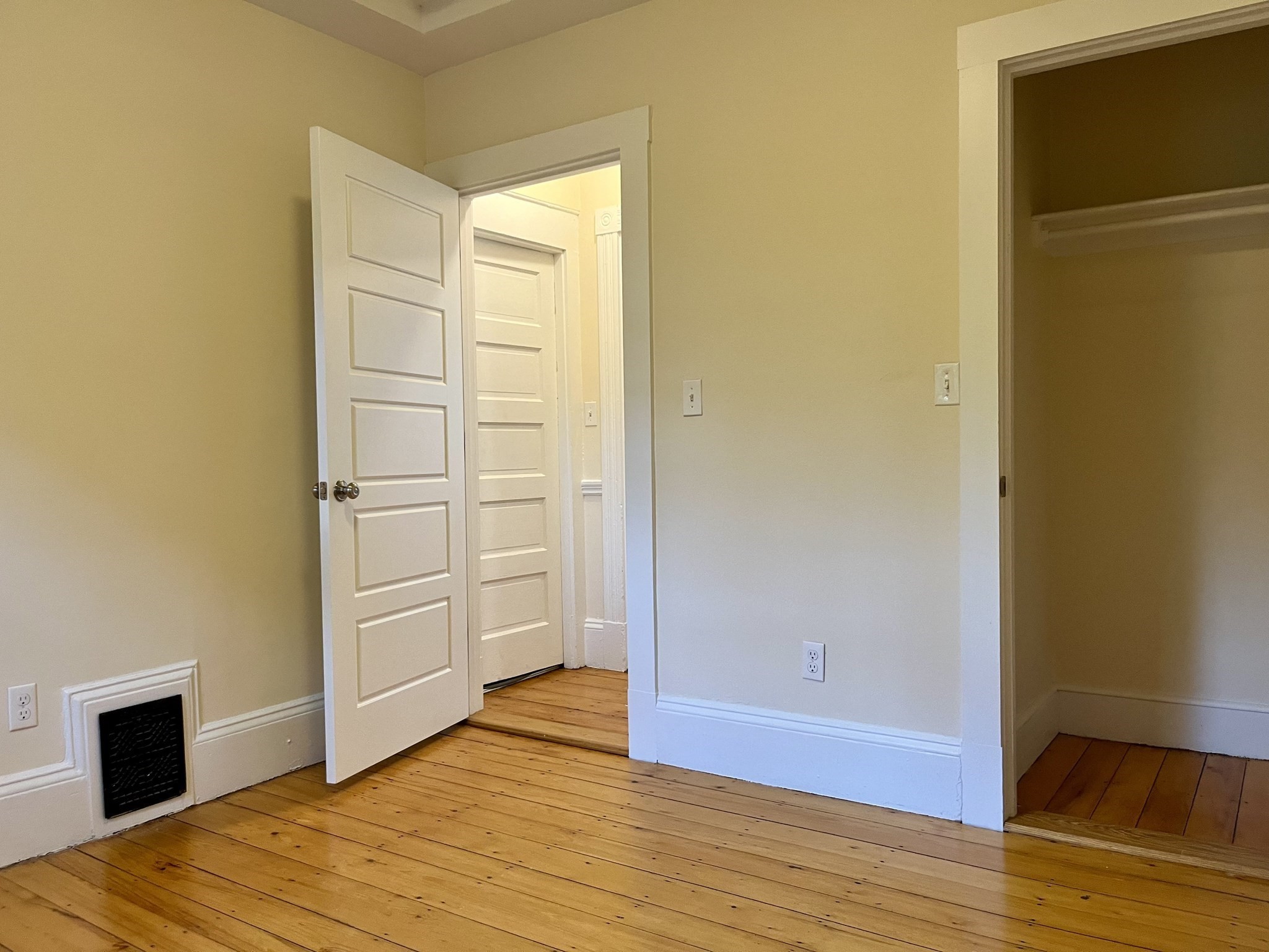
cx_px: 634
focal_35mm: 26
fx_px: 953
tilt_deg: +0.0
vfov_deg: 53.1
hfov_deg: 67.3
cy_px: 476
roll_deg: +1.9
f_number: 1.6
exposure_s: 1/60
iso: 160
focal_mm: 5.1
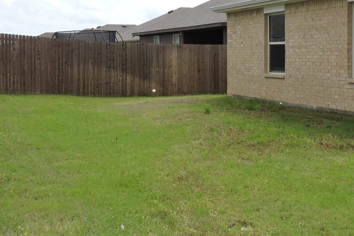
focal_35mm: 51
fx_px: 501
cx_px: 183
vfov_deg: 26.2
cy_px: 64
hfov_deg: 38.9
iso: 180
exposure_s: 1/2000
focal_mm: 4.3
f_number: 3.3
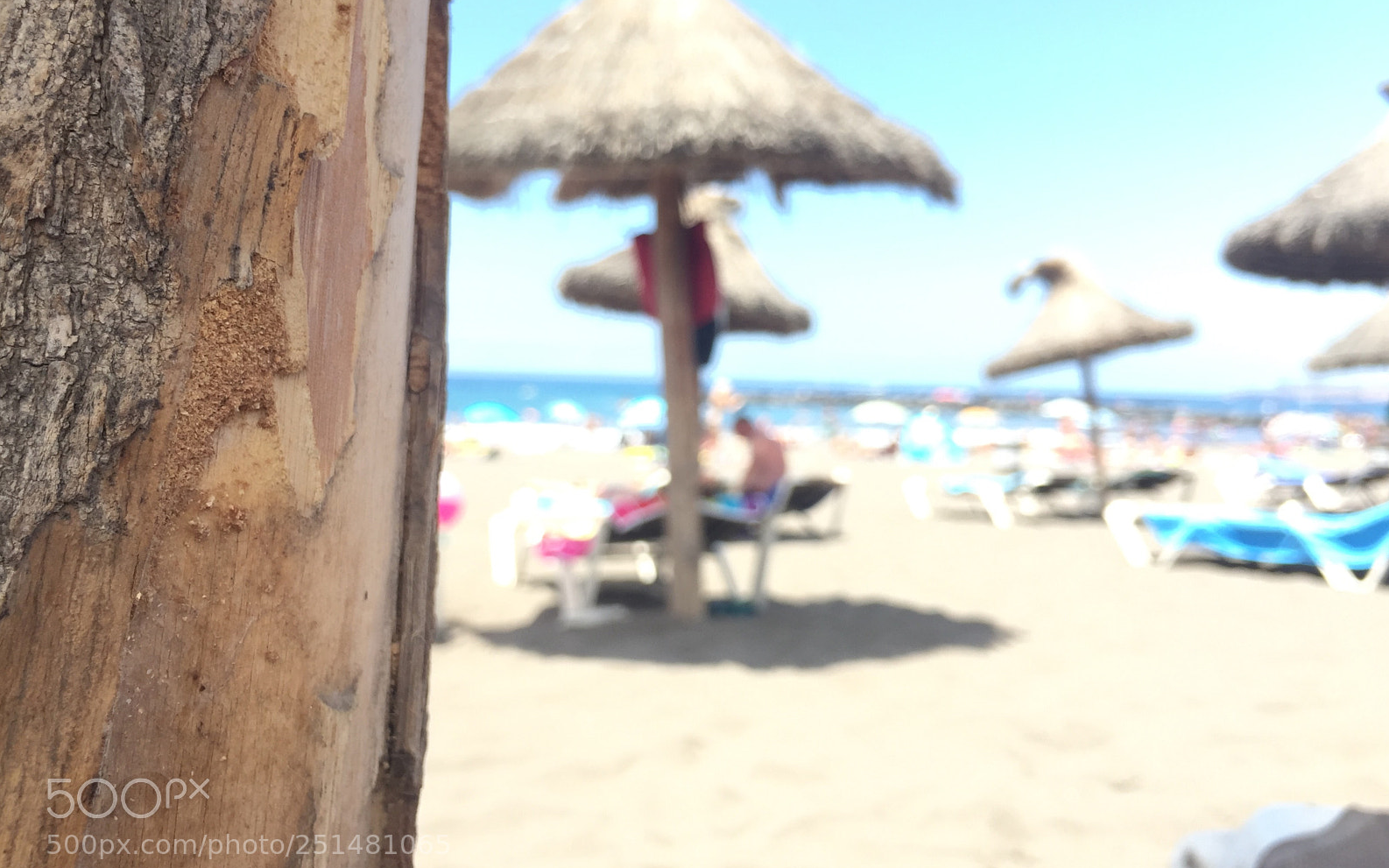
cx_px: 693
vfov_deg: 40.5
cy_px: 389
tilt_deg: -0.7
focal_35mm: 31
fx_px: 1173
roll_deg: -2.7
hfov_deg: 61.2
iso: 32
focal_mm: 4.15
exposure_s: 1/488
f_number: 2.2
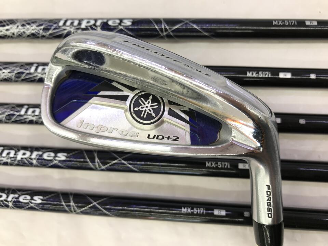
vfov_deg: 49.7
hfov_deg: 63.4
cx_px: 164
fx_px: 265
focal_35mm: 28
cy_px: 123
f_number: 1.8
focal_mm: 3.99
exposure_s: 1/50
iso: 20
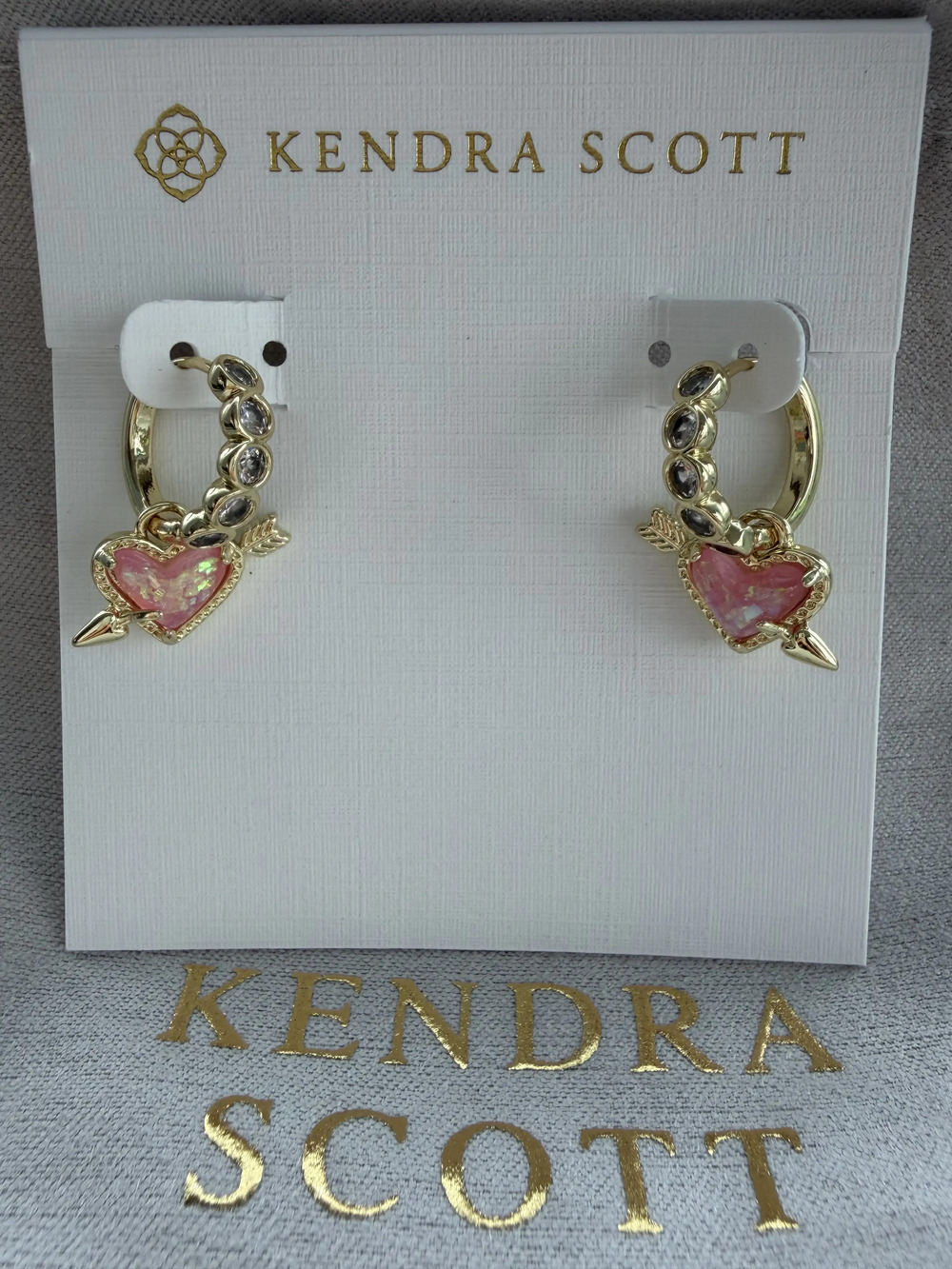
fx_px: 953
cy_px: 634
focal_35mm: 26
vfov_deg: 67.3
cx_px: 476
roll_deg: +0.0
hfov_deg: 53.1
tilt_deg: -33.6
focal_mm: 2.22
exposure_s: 1/121
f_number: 2.2
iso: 50
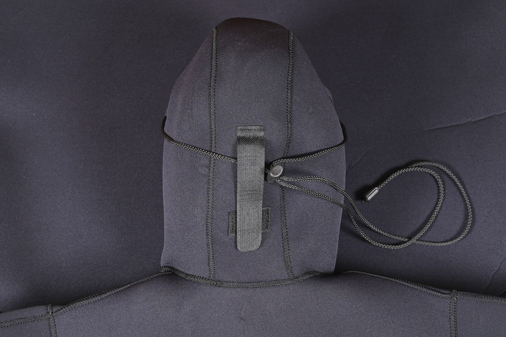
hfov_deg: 31.0
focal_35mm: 65
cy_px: 168
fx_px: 914
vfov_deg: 20.9
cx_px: 253
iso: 400
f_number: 11
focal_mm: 65
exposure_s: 1/30
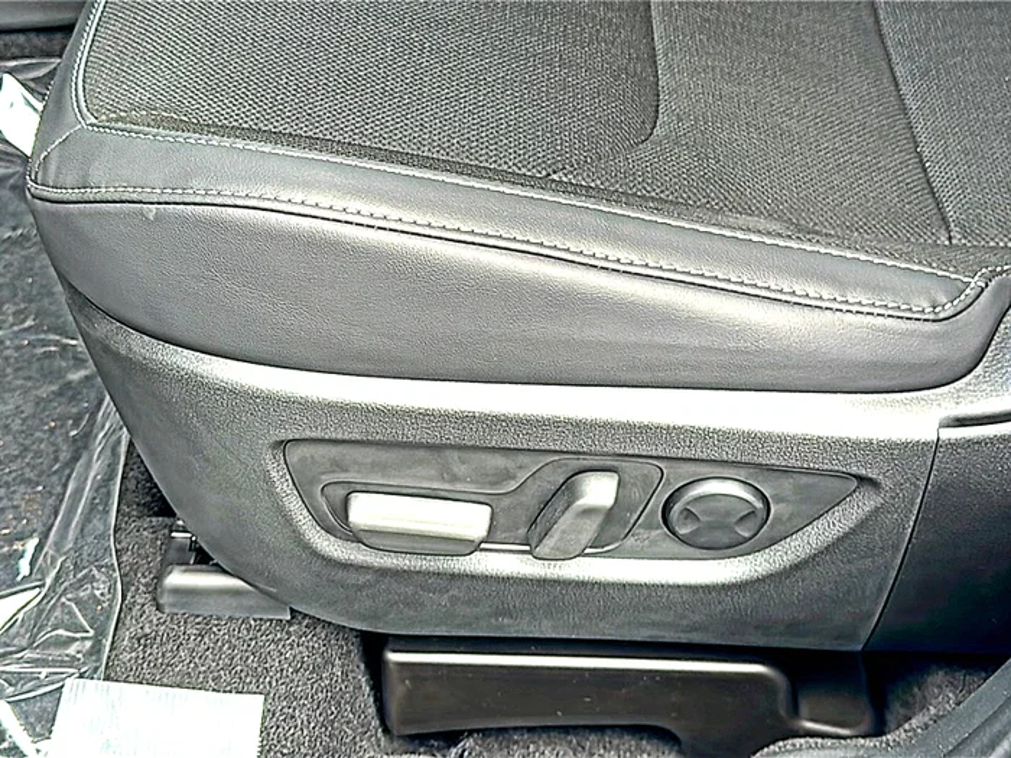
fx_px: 1256
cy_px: 379
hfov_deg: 43.9
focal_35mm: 43
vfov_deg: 33.6
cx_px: 506
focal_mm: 6.86
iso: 64
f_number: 1.78
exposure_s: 1/119
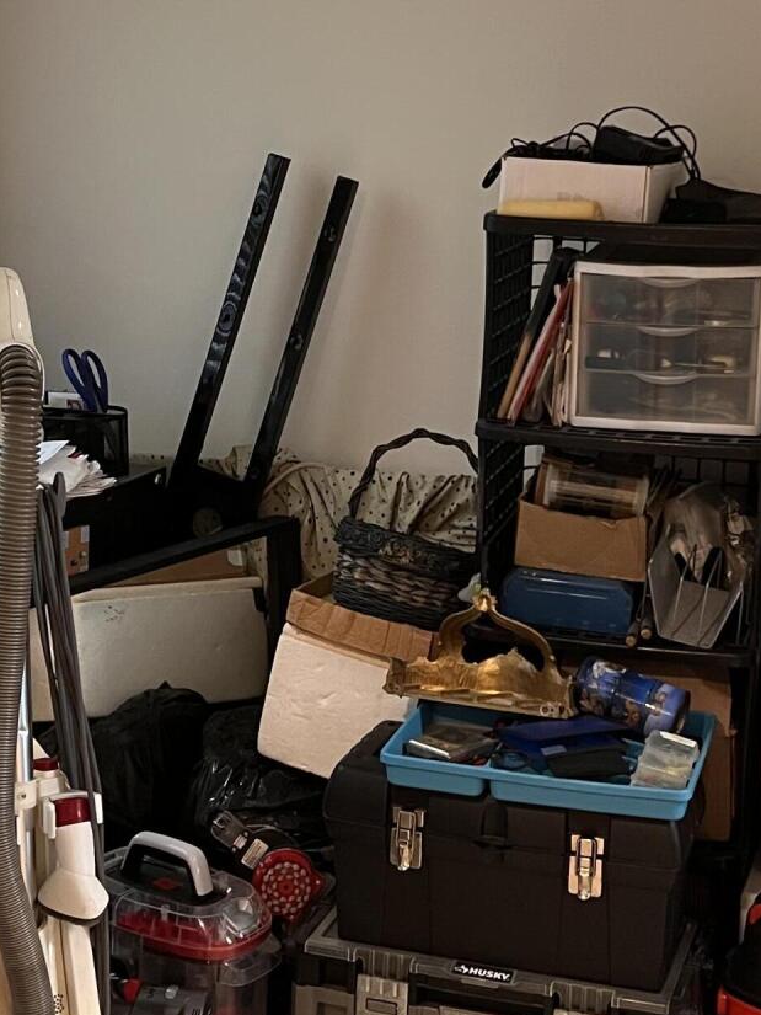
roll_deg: -1.6
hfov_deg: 23.3
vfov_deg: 30.6
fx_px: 1846
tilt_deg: -8.6
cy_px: 384
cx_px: 407
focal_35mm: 63
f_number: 1.5
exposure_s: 1/60
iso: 500
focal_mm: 5.7
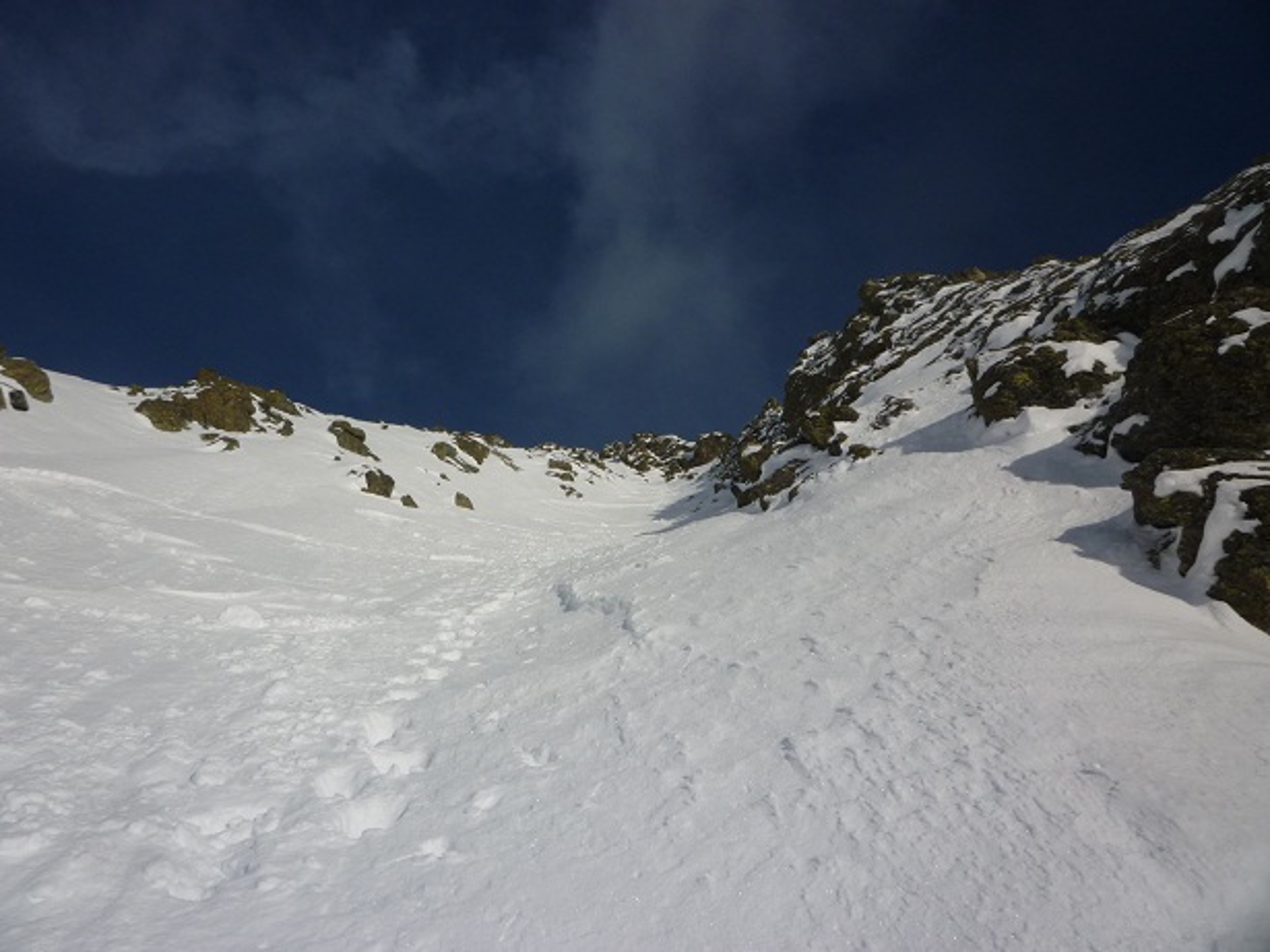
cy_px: 476
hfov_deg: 61.7
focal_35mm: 29
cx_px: 635
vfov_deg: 48.2
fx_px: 1064
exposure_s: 1/640
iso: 80
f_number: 8
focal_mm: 5.2
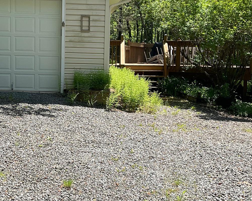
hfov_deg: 32.3
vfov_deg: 26.2
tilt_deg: -6.8
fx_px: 433
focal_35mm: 58
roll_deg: -0.7
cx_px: 92
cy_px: 96
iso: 16
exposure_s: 1/883
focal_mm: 3
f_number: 1.8
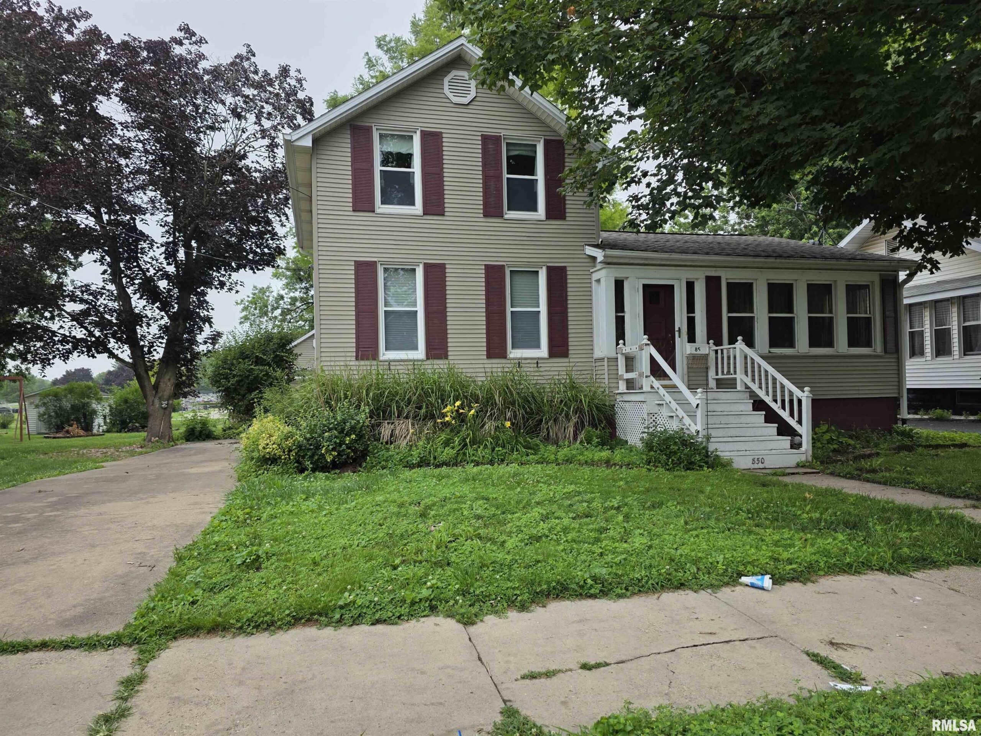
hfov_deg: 73.9
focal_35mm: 23
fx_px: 652
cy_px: 368
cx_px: 490
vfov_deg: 58.9
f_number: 1.7
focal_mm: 6.3
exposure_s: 1/1636
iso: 80
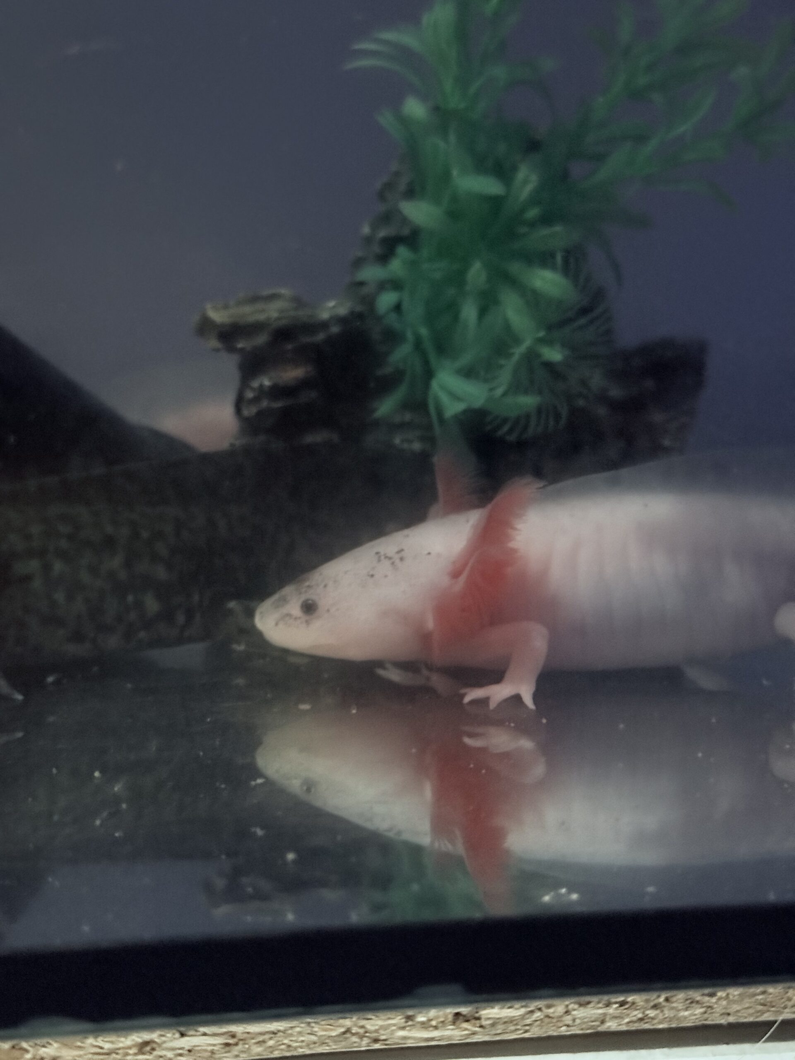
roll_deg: -1.3
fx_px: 1470
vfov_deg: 39.7
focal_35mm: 48
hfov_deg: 30.3
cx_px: 398
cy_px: 530
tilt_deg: -11.8
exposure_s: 1/29
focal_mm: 6.76
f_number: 1.78
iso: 640
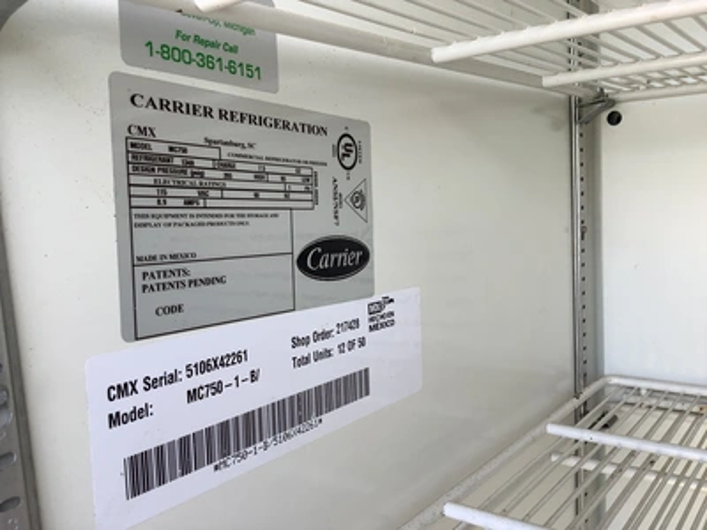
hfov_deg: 58.4
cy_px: 265
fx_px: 633
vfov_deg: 45.4
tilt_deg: -9.7
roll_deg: +4.2
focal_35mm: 31
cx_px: 354
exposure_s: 1/120
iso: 32
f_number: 2.4
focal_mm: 3.3
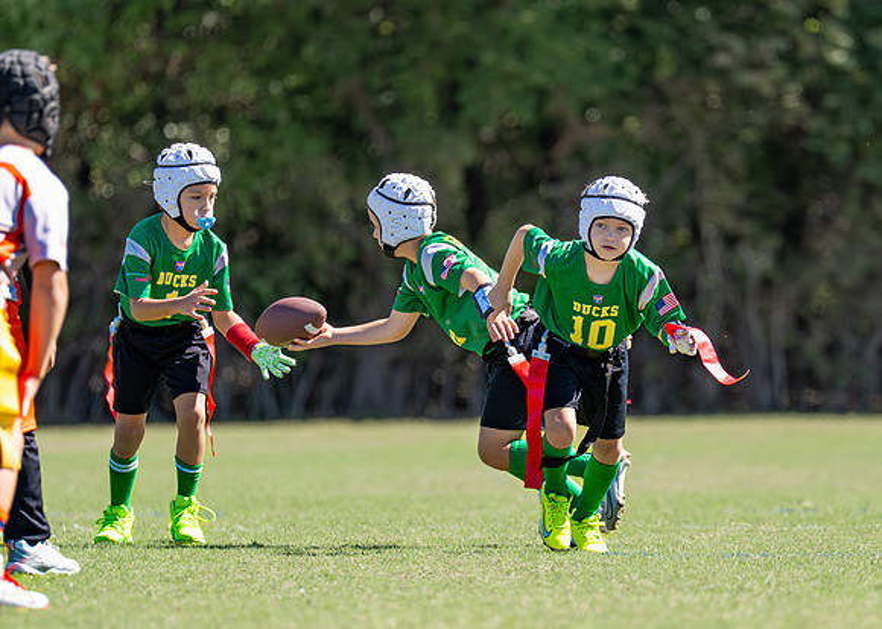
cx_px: 630
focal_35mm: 432
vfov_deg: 3.3
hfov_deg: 4.7
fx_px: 10822
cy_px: 356
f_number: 2.8
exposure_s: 1/2000
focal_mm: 200
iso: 200
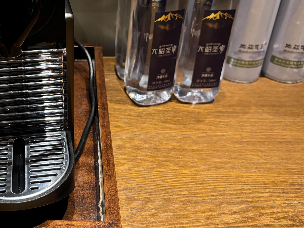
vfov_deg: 34.1
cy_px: 79
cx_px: 74
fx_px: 369
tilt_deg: -30.0
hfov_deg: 43.3
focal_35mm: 42
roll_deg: -0.9
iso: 640
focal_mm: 6.76
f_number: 1.78
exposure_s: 1/50
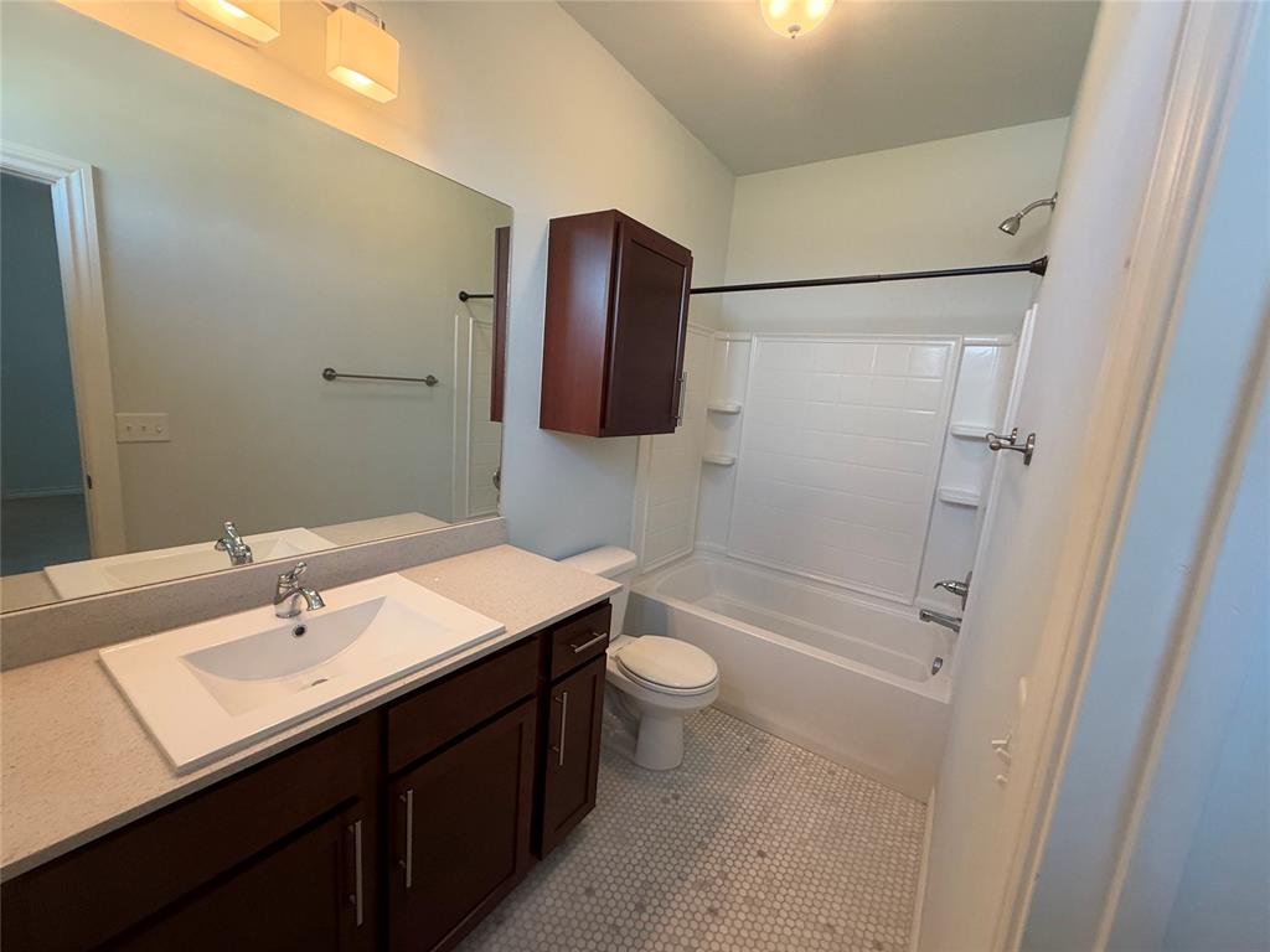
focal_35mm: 14
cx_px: 635
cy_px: 476
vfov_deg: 85.7
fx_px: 514
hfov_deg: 102.1
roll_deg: -4.9
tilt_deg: -8.8
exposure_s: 1/120
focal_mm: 2.22
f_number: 2.2
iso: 320
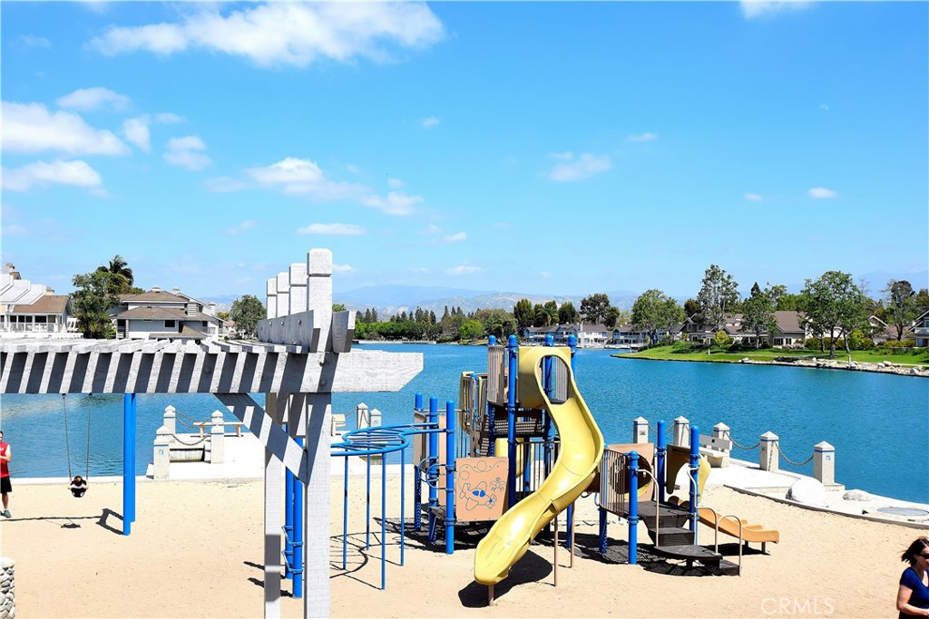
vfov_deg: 36.9
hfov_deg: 53.1
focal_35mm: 36
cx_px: 464
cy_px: 310
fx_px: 929
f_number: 10
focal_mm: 24
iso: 200
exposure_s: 1/400
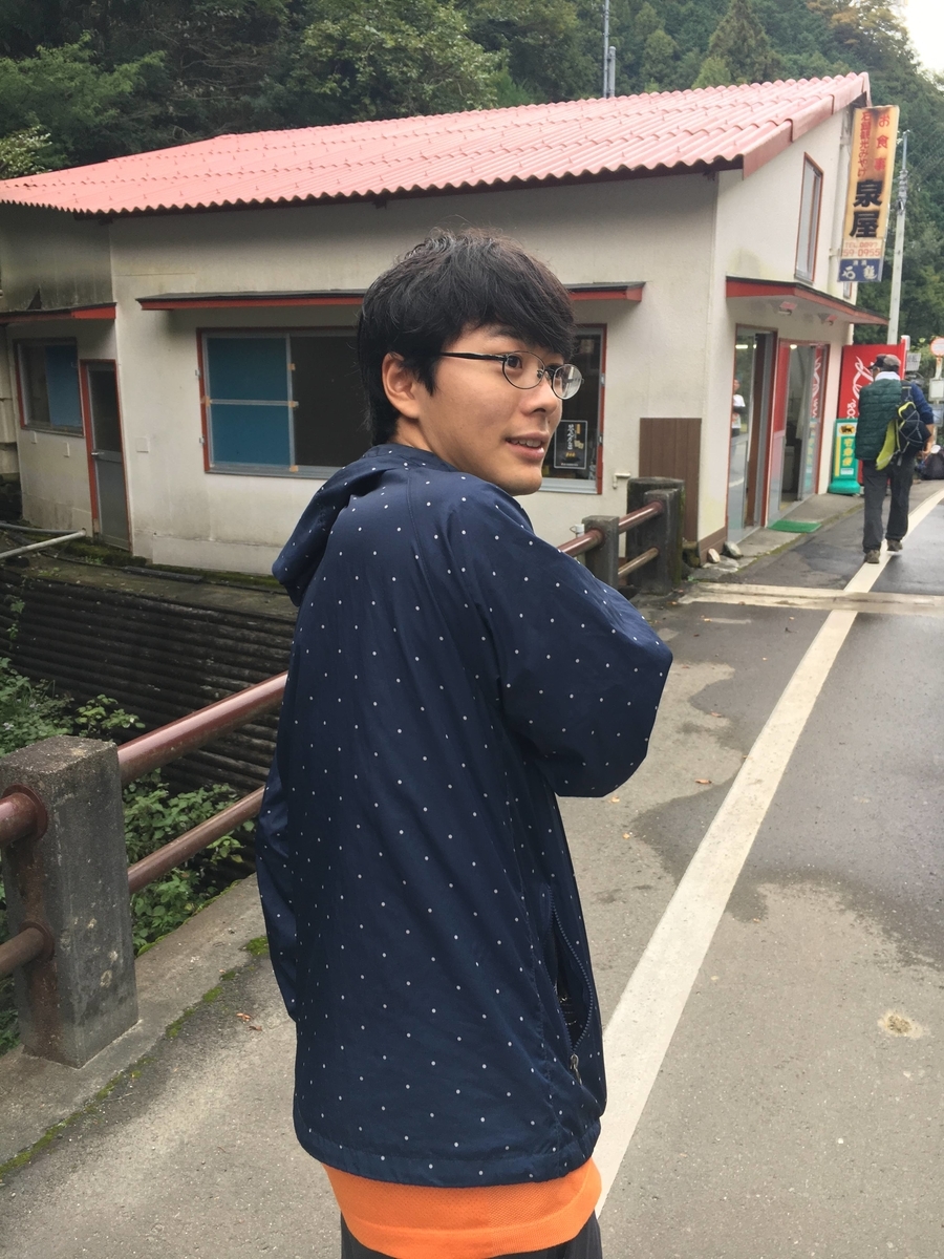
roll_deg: -0.9
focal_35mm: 29
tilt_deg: -16.0
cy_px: 630
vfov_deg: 61.7
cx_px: 472
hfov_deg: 48.2
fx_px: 1054
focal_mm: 4.15
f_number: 2.2
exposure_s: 1/120
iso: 32
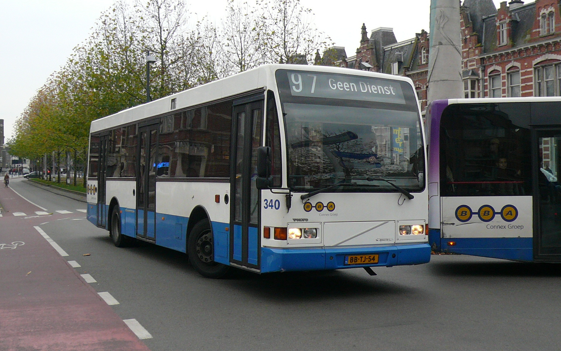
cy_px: 162
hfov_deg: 42.7
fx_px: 718
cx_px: 279
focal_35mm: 47
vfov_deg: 27.4
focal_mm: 4.7
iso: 100
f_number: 2.8
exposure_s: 1/160
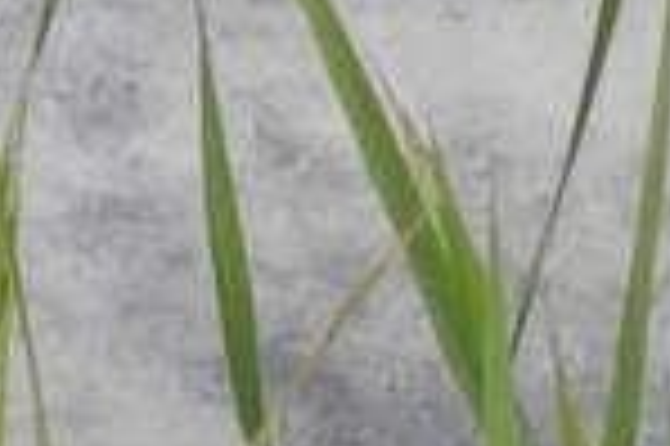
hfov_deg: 3.1
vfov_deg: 2.1
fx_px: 12233
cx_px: -391
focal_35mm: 658
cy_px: -707
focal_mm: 5.52
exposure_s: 1/410
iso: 100
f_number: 1.9
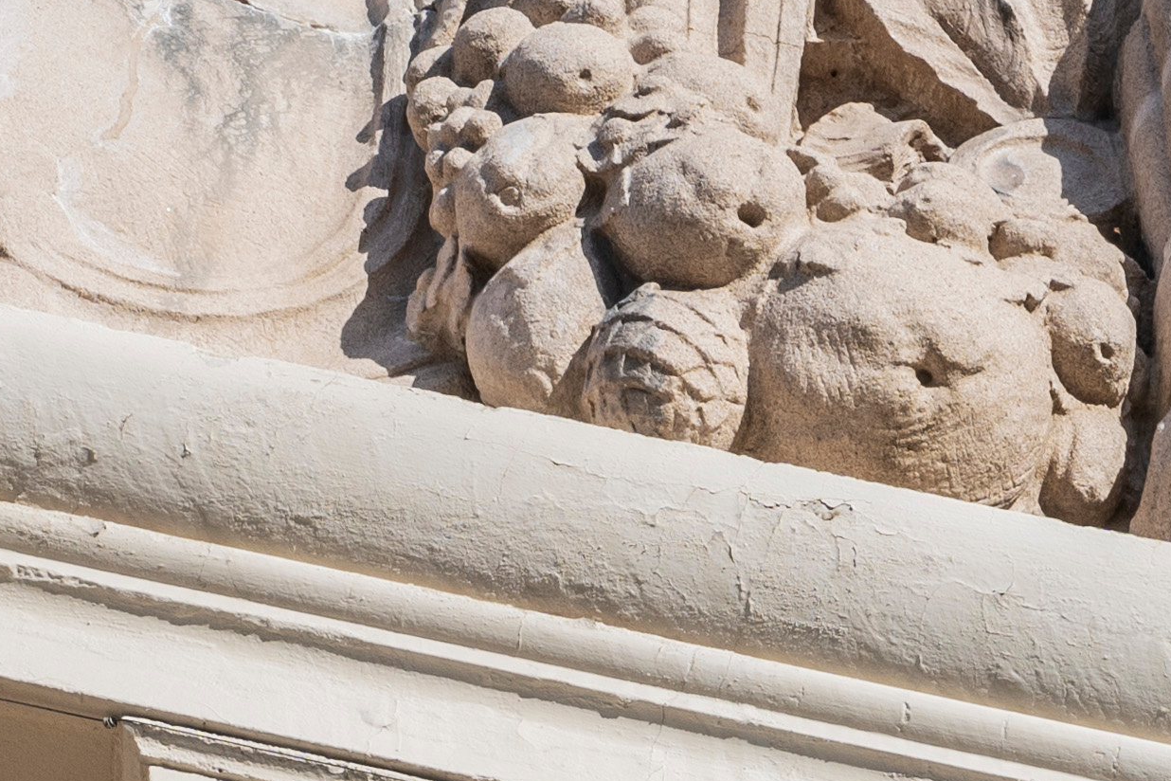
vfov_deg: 3.3
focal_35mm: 400
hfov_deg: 5.1
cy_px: 2508
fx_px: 13010
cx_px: -99
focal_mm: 52
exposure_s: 1/160
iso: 100
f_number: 8
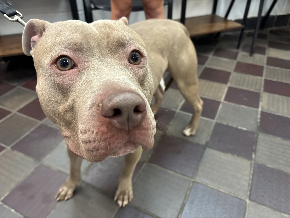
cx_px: 145
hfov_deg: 67.3
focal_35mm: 26
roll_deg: +3.5
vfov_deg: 53.1
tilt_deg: -36.5
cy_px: 109
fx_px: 218
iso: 320
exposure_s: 1/60
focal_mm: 5.96
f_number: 1.6
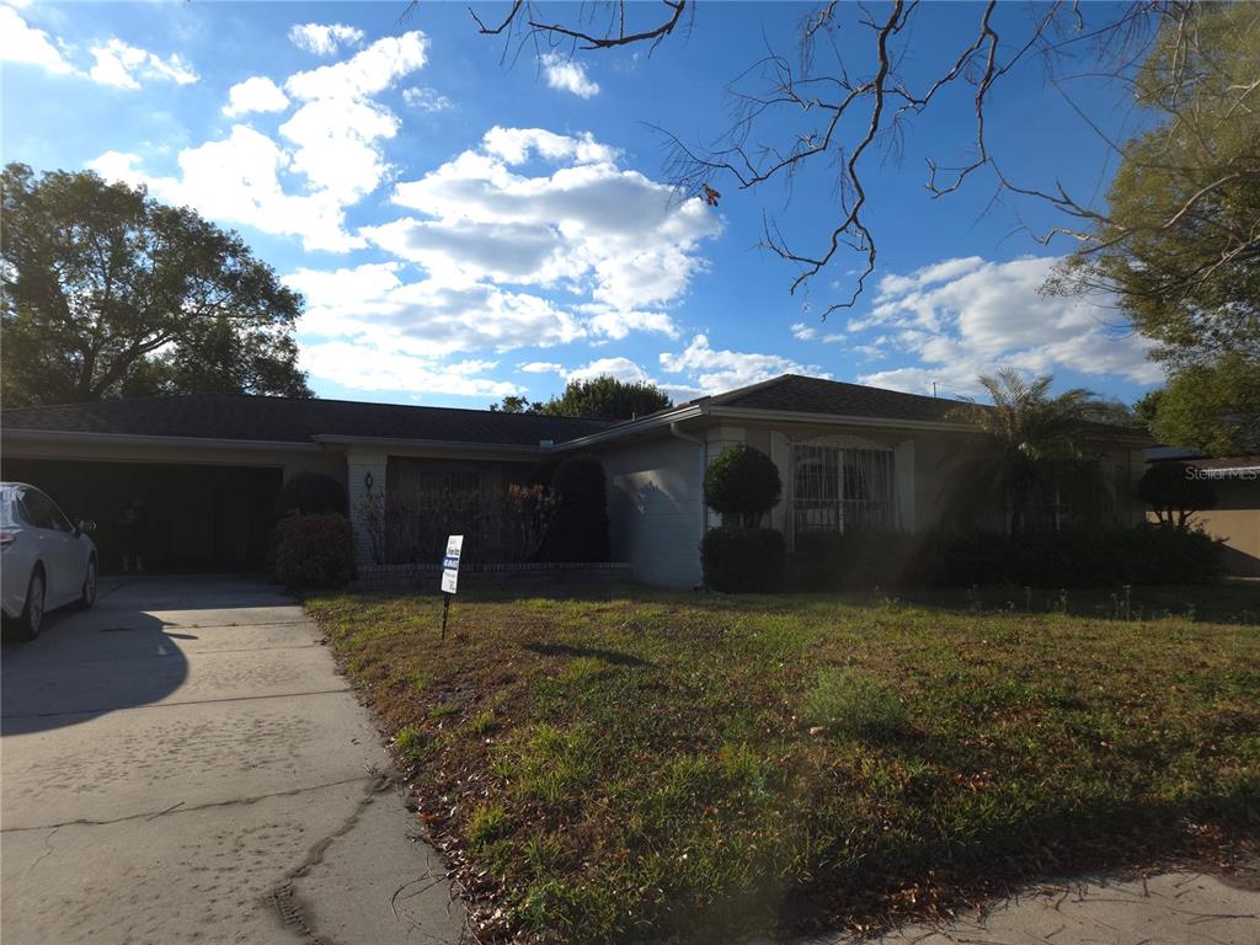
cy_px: 472
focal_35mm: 23
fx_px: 837
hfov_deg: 73.9
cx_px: 630
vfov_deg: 58.9
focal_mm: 5.4
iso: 50
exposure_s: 1/2264
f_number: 1.8
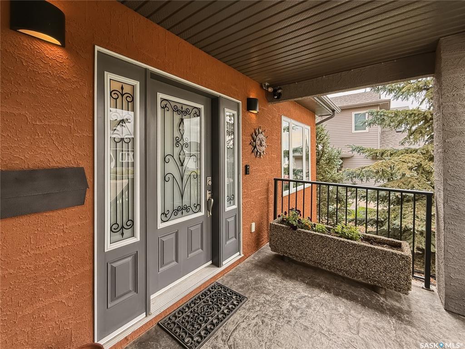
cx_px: 232
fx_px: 188
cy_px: 174
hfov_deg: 102.1
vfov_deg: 85.7
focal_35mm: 14
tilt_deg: -3.9
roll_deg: +0.9
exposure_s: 1/132
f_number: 2.2
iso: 64
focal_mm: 2.2
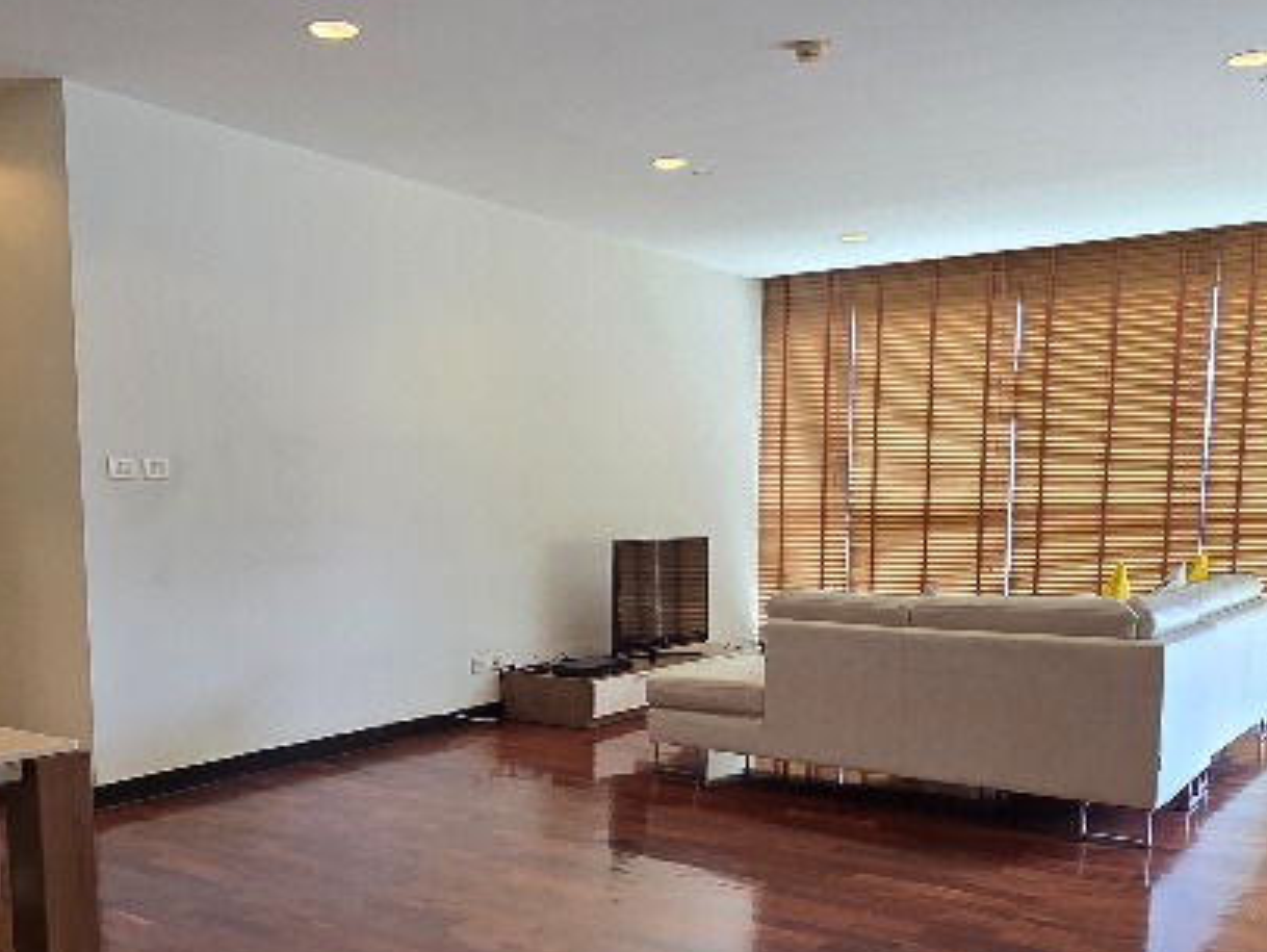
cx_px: 531
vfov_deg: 43.3
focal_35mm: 32
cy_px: 671
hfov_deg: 56.5
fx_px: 1172
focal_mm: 2.2
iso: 80
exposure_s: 1/50
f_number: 2.2
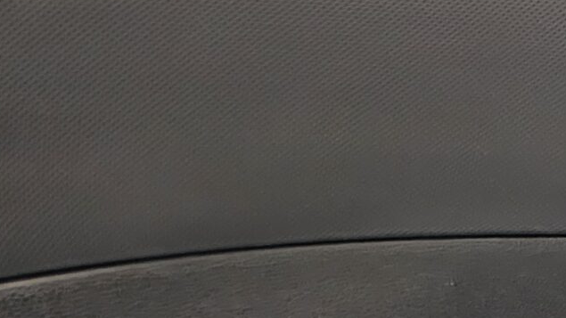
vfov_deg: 11.9
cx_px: 1021
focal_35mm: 101
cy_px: 315
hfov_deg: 17.3
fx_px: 1516
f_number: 1.7
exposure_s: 1/25
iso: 1000
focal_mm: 6.3
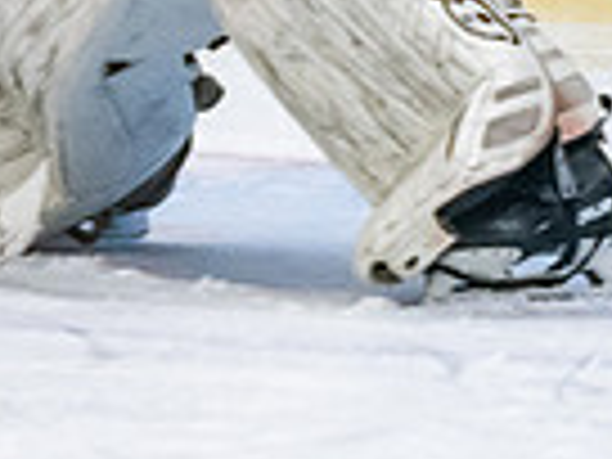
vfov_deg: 1.5
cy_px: -294
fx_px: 17379
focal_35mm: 983
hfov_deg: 2.0
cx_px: 103
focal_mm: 170
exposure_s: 1/640
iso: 3200
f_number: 3.2
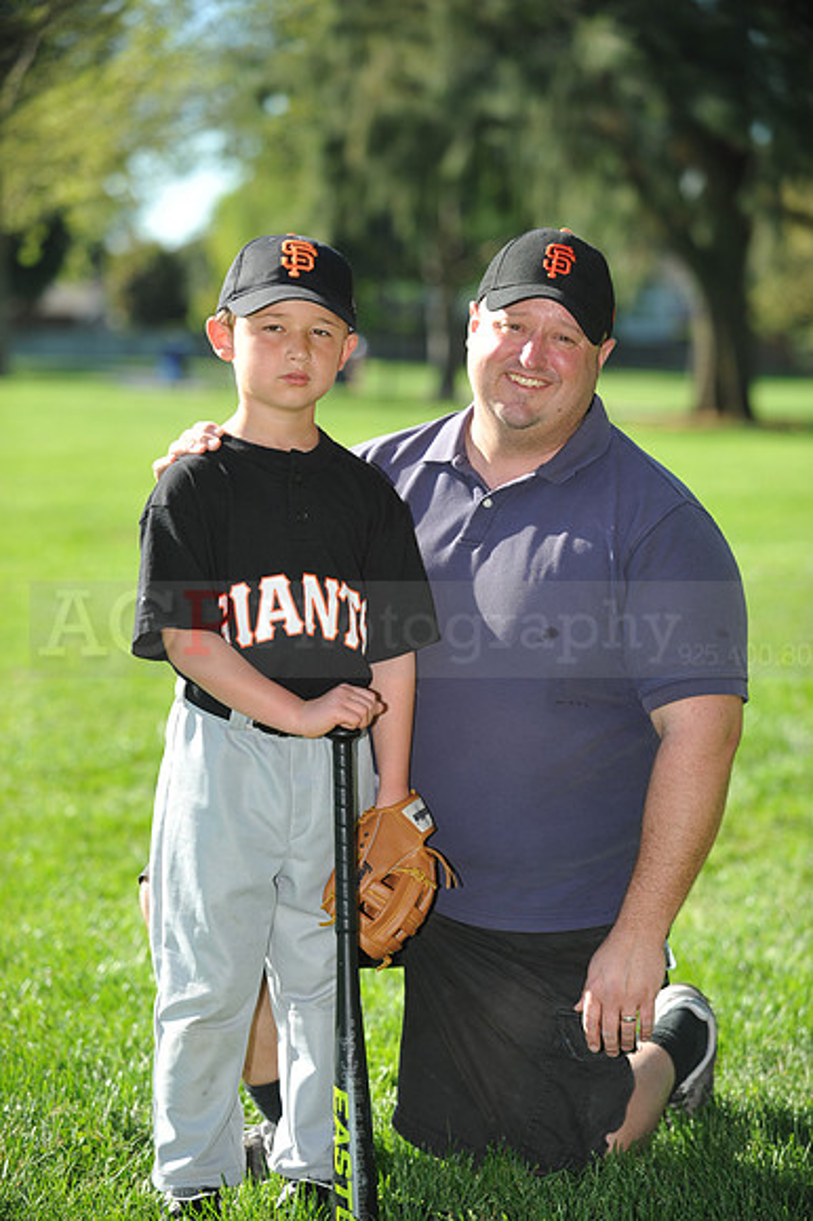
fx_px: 3561
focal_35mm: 105
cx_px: 406
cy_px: 610
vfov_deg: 19.5
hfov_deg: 13.0
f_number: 4
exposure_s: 1/800
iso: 200
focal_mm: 105
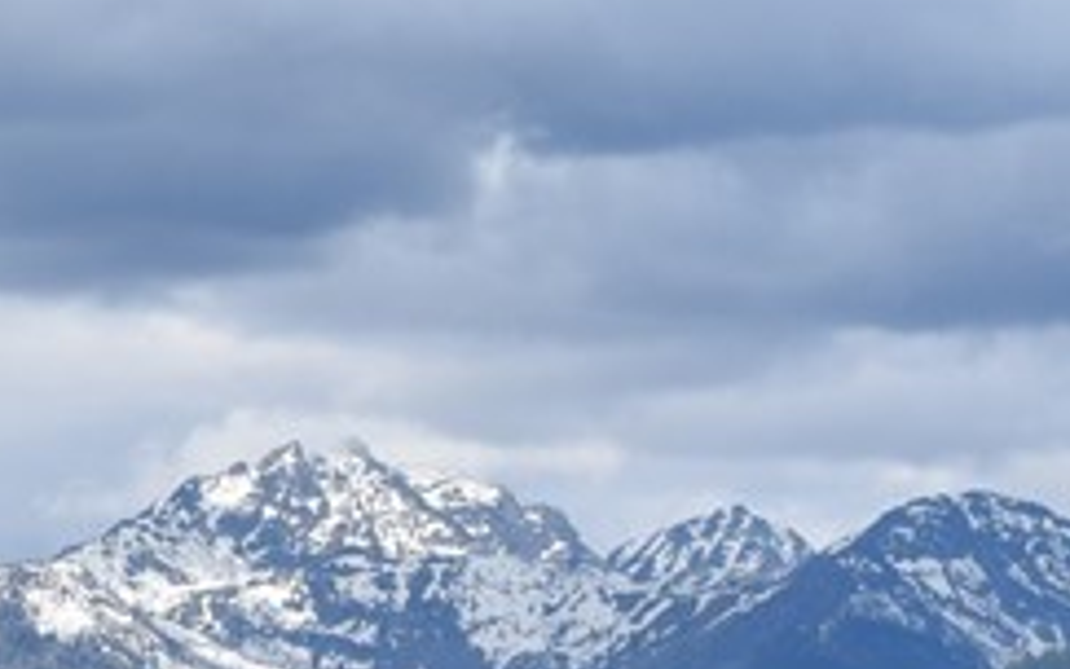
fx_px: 10946
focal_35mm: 375
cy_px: 632
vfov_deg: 3.5
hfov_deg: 5.6
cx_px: 262
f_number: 10
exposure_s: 1/400
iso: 200
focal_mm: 55
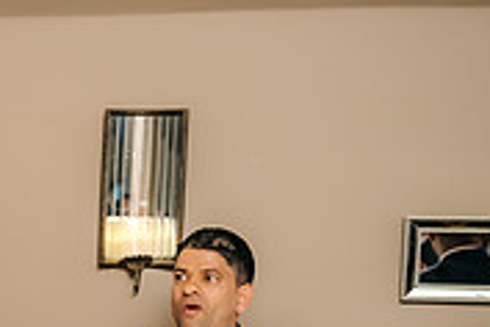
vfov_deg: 11.7
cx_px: -205
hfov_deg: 16.5
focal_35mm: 115
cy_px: 373
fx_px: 1565
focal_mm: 35
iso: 1000
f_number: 1.8
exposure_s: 1/200
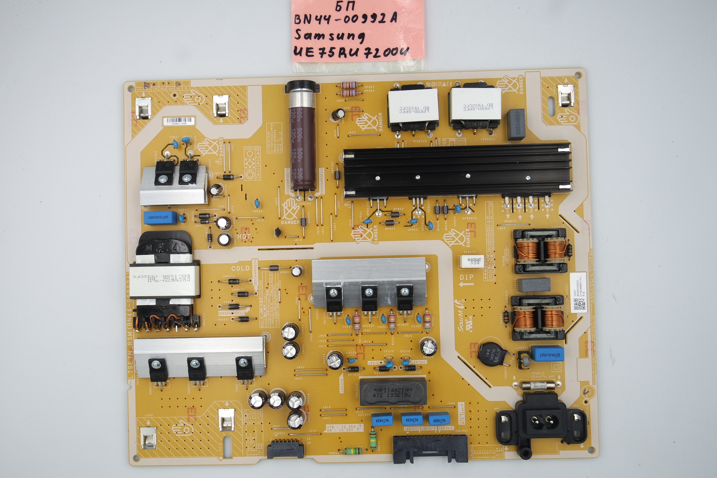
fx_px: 856
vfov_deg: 31.2
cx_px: 358
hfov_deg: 45.4
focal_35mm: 43
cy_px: 239
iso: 160
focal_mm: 16
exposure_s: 1/100
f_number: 5.6
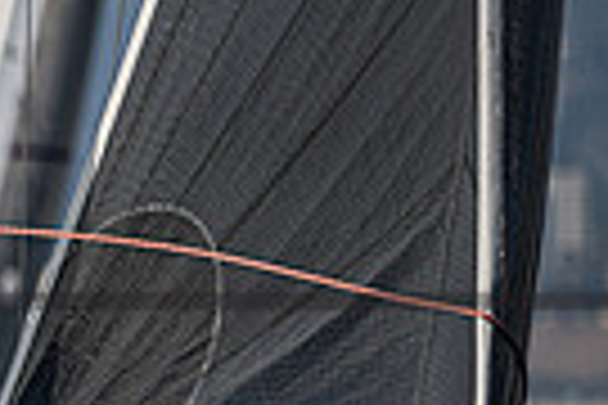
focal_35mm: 1113
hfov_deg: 1.8
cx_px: -658
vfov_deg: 1.2
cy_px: 407
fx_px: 18796
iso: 400
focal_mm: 260
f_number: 5
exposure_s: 1/5000
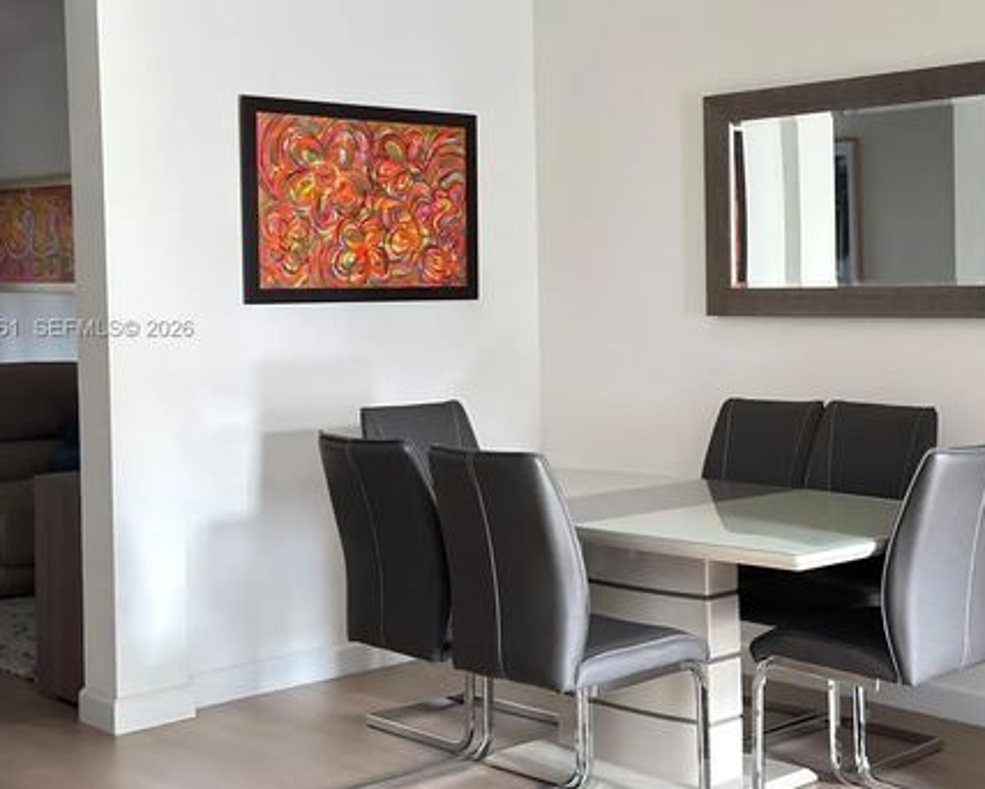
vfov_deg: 26.7
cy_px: 330
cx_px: 644
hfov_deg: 32.8
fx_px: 1662
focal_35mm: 57
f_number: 1.78
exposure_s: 1/37
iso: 500
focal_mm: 6.76
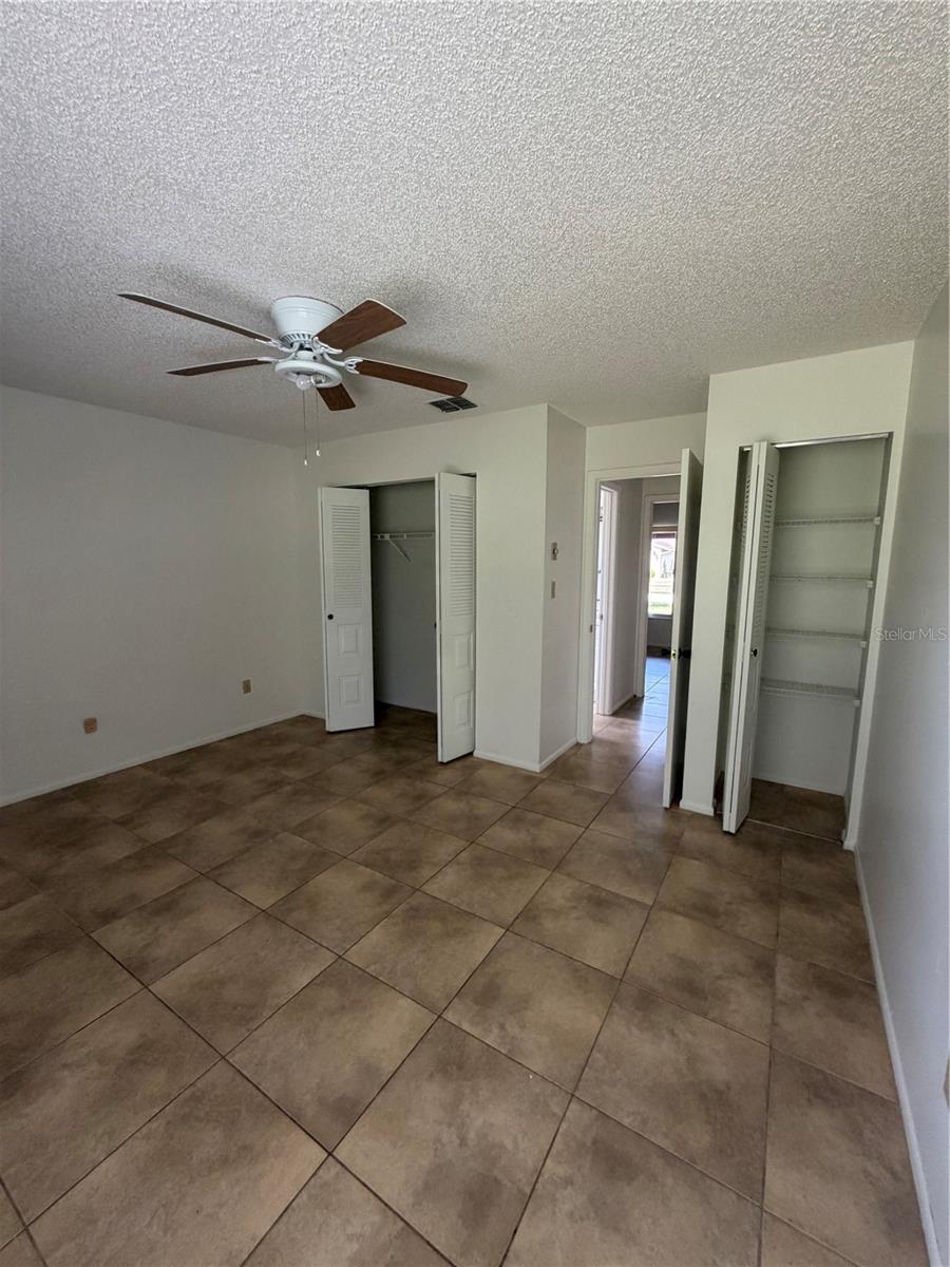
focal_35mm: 14
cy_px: 634
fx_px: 512
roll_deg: -0.1
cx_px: 475
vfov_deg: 102.1
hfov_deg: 85.7
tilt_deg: -7.6
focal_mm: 2.22
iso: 250
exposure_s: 1/121
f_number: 2.2
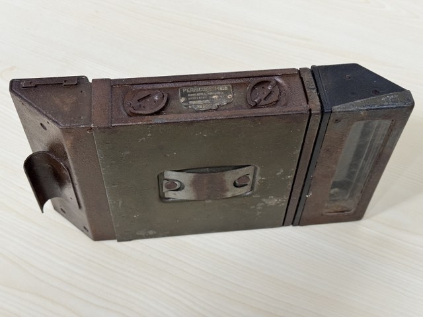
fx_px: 587
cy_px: 158
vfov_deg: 30.3
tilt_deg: -54.6
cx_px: 212
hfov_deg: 39.7
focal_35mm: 48
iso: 200
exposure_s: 1/60
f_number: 1.78
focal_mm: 6.76
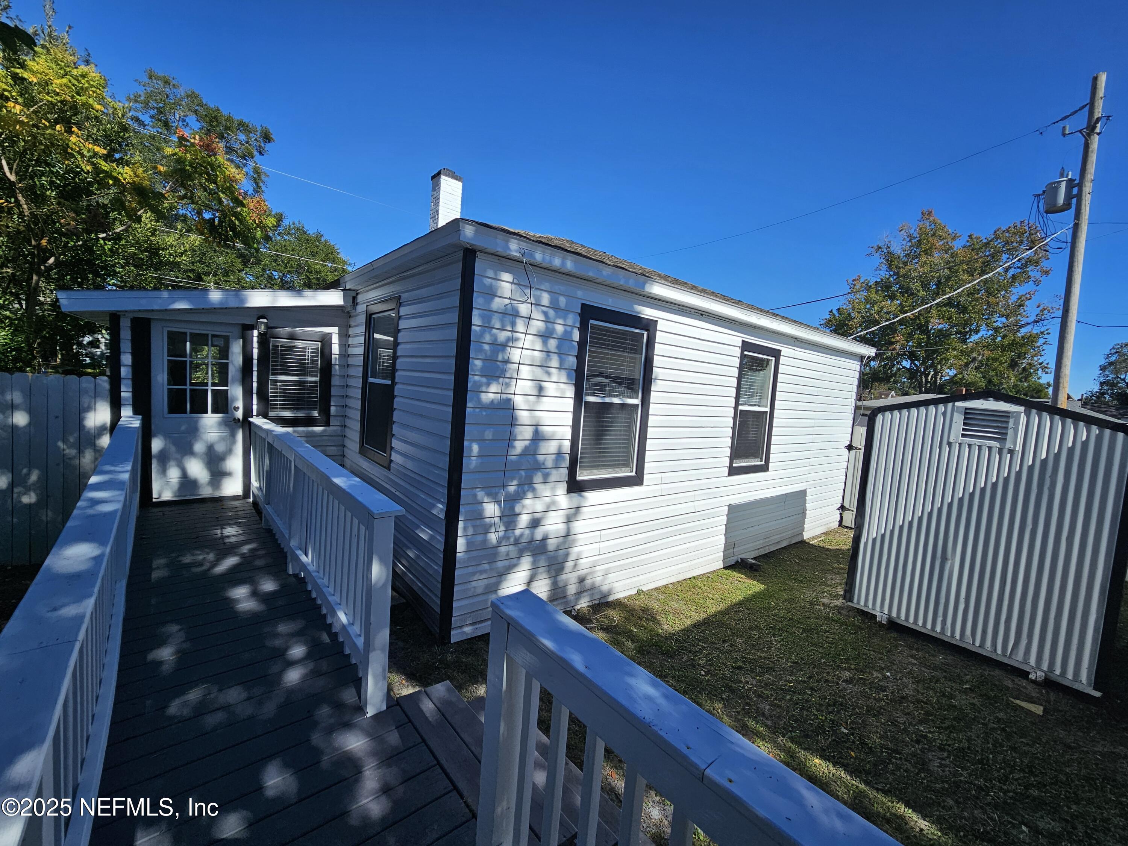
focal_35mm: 13
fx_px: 424
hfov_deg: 106.2
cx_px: 564
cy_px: 423
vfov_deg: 89.9
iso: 50
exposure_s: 1/2812
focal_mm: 2.2
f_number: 2.2
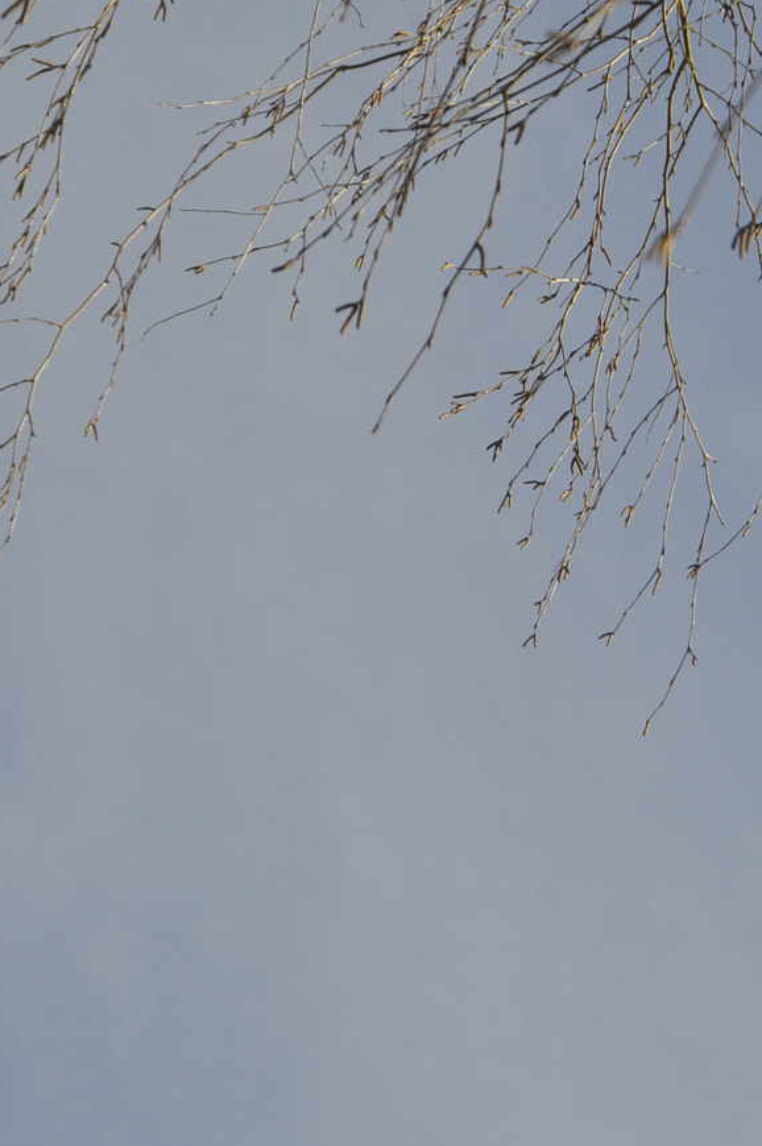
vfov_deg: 13.5
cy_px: 393
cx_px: 577
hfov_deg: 9.0
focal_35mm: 152
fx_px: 4831
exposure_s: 1/250
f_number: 8
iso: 100
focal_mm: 55
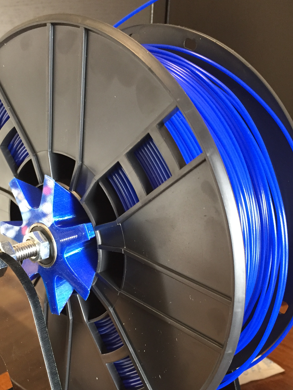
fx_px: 451
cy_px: 238
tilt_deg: -21.0
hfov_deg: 35.9
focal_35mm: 40
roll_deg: -2.1
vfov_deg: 46.5
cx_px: 119
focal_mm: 4.15
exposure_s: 1/33
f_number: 2.2
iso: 250
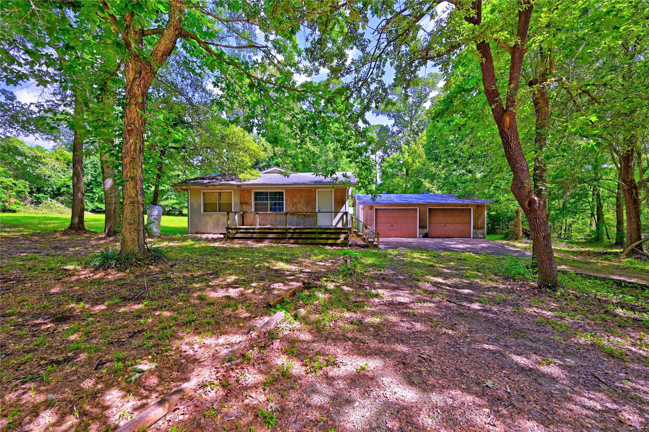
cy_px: 216
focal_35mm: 14
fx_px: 252
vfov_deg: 81.1
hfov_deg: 104.3
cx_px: 324
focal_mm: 14
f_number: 8
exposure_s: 1/100
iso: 400
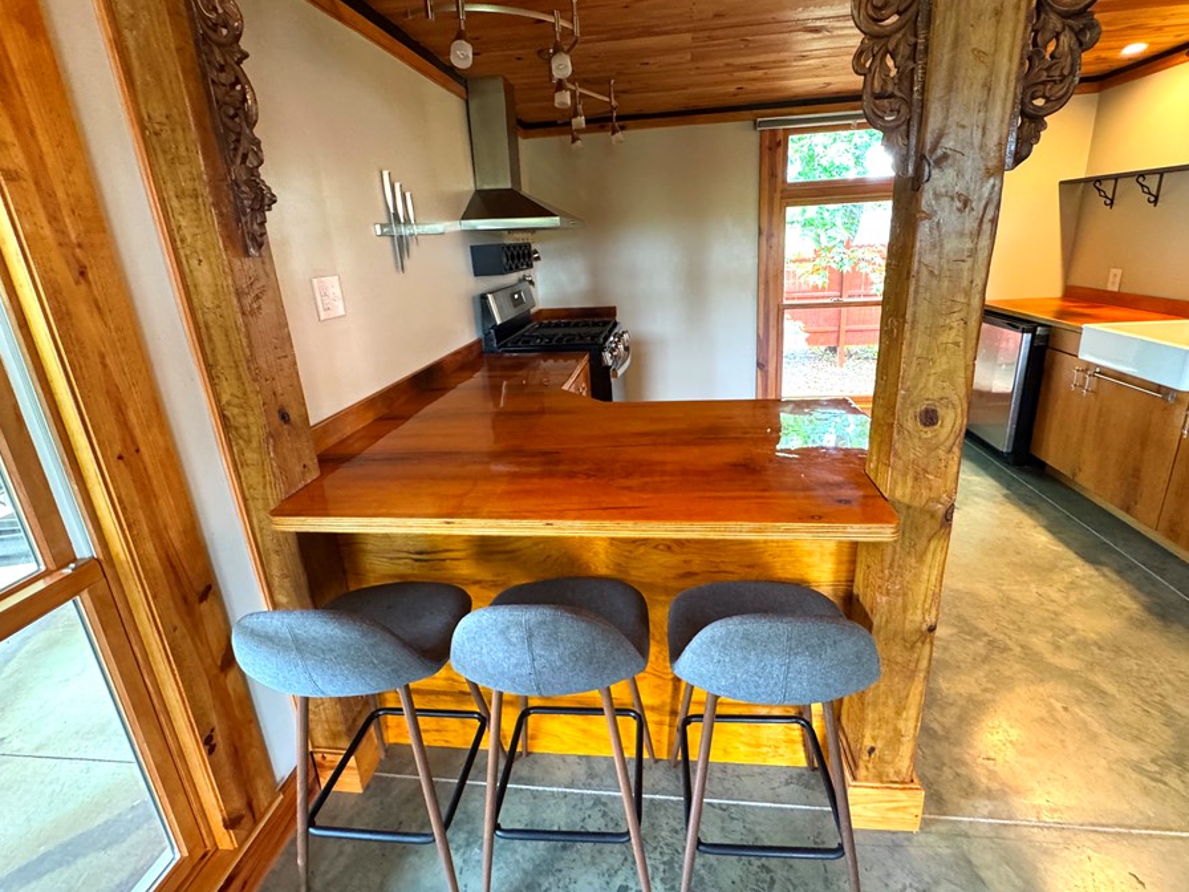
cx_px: 608
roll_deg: +2.6
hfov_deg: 94.5
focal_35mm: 16
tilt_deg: -16.4
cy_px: 401
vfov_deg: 77.9
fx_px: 550
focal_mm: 2.22
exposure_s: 1/60
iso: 640
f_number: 2.2
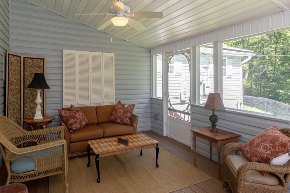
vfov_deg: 59.4
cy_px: 89
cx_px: 138
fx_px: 169
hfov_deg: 81.1
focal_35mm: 21
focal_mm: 17
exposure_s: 1/80
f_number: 8
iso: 320
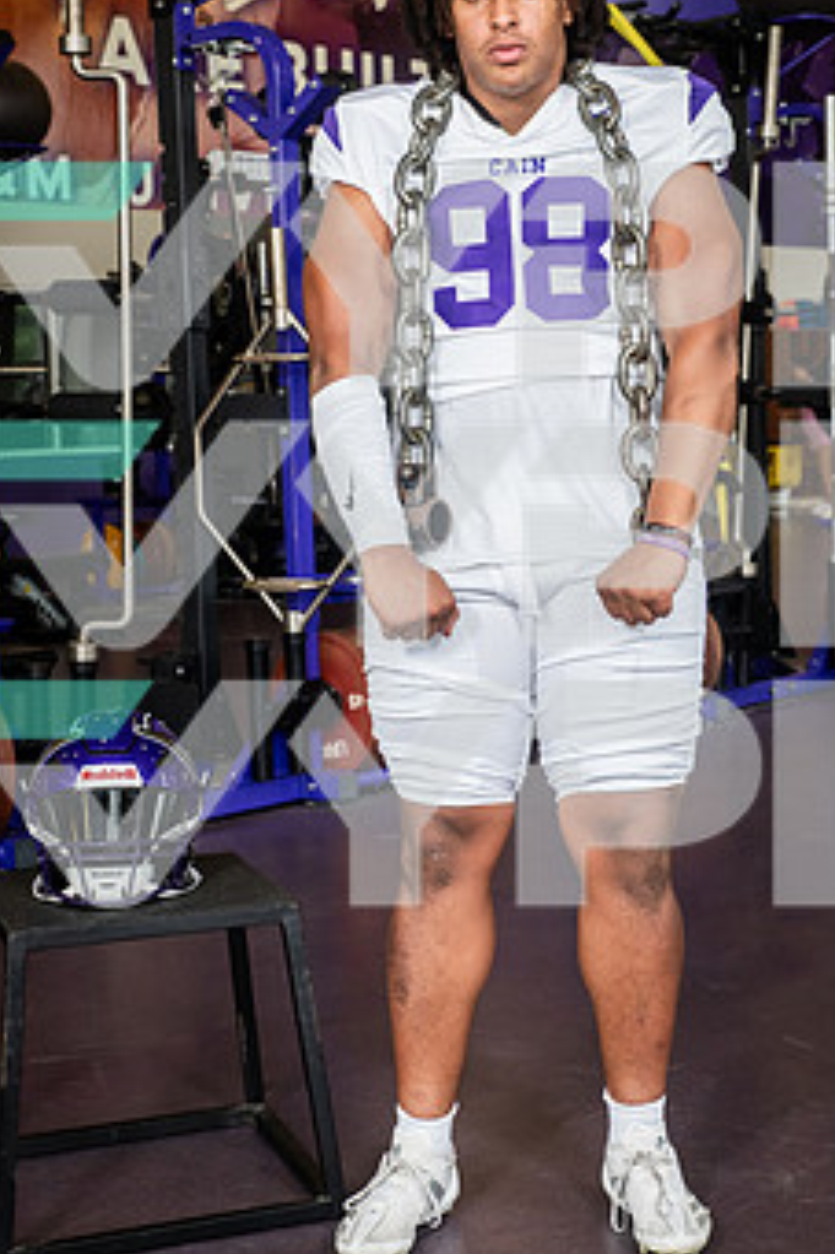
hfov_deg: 20.6
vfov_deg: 30.5
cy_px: 537
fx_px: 2298
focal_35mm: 66
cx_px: 482
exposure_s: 1/250
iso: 800
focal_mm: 50
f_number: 7.1
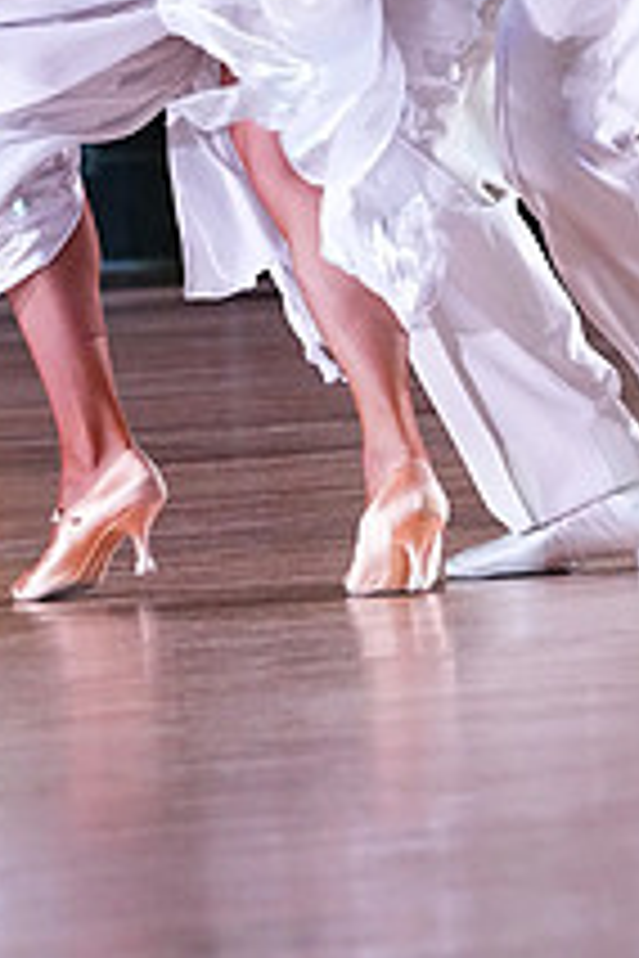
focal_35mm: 544
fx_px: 14483
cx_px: 335
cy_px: -207
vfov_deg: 3.8
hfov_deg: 2.5
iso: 8000
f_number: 5.6
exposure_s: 1/400
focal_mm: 200
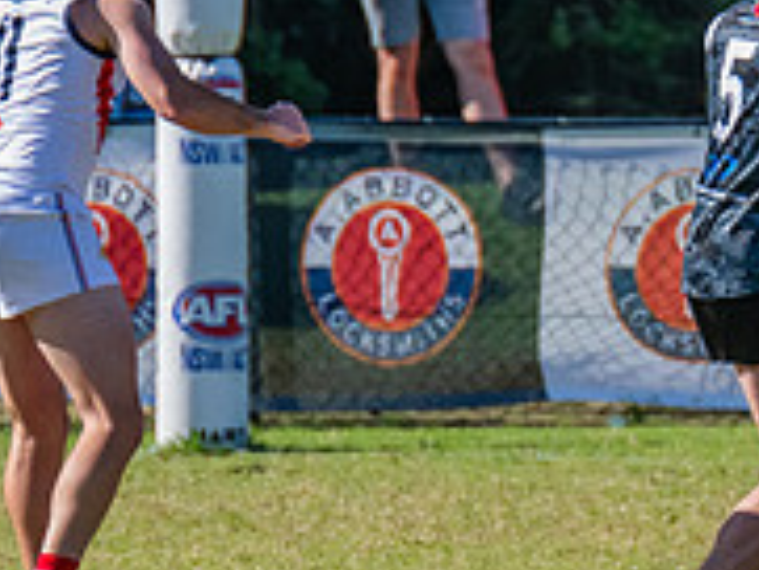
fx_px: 46734
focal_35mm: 2130
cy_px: 9
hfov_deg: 0.9
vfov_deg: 0.7
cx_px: 1092
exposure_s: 1/1600
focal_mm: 600
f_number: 10
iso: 1600
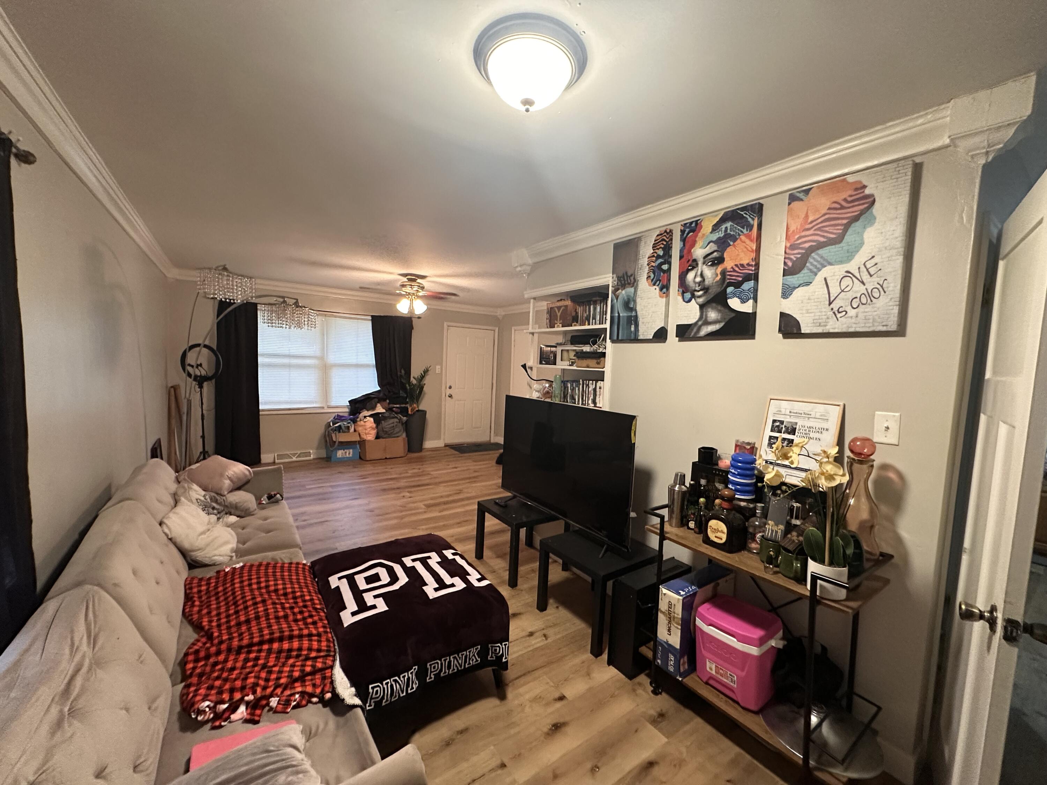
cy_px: 392
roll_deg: -2.5
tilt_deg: -4.4
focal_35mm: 14
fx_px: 423
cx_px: 524
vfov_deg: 85.7
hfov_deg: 102.1
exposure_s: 1/60
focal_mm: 2.22
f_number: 2.2
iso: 500
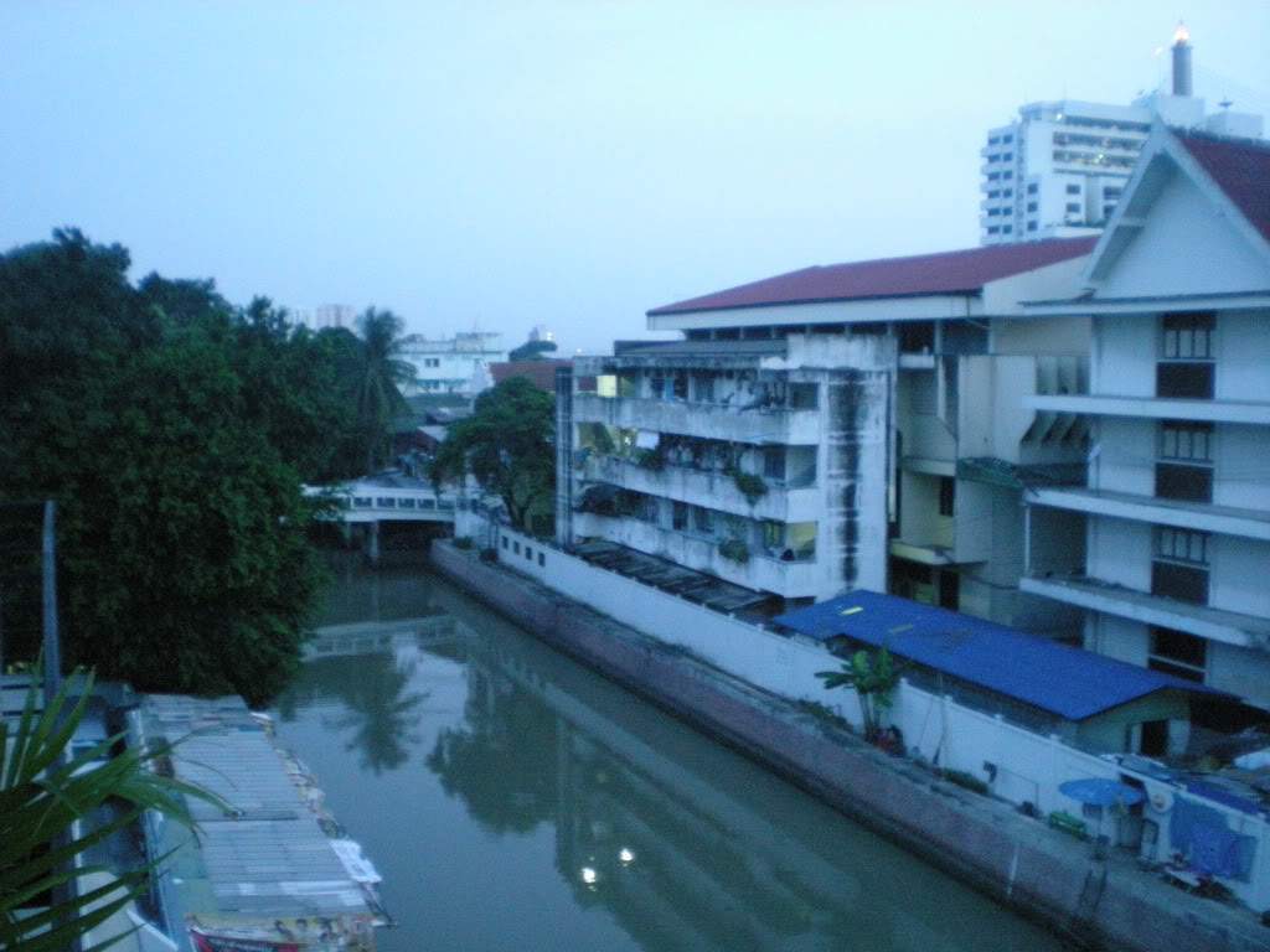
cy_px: 476
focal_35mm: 38
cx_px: 635
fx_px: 1394
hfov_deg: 49.0
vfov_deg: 37.7
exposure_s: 1/8
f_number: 3.1
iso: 629
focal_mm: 6.3
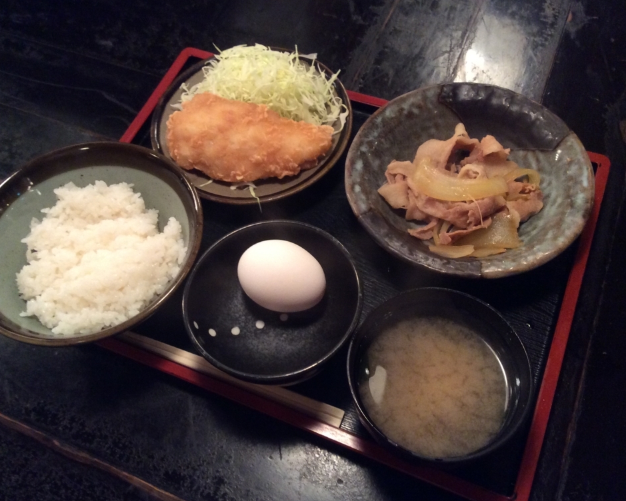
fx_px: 630
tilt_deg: -59.3
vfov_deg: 43.4
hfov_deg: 52.8
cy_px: 251
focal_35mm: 34
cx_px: 305
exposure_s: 1/24
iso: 200
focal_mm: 3.3
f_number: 2.4
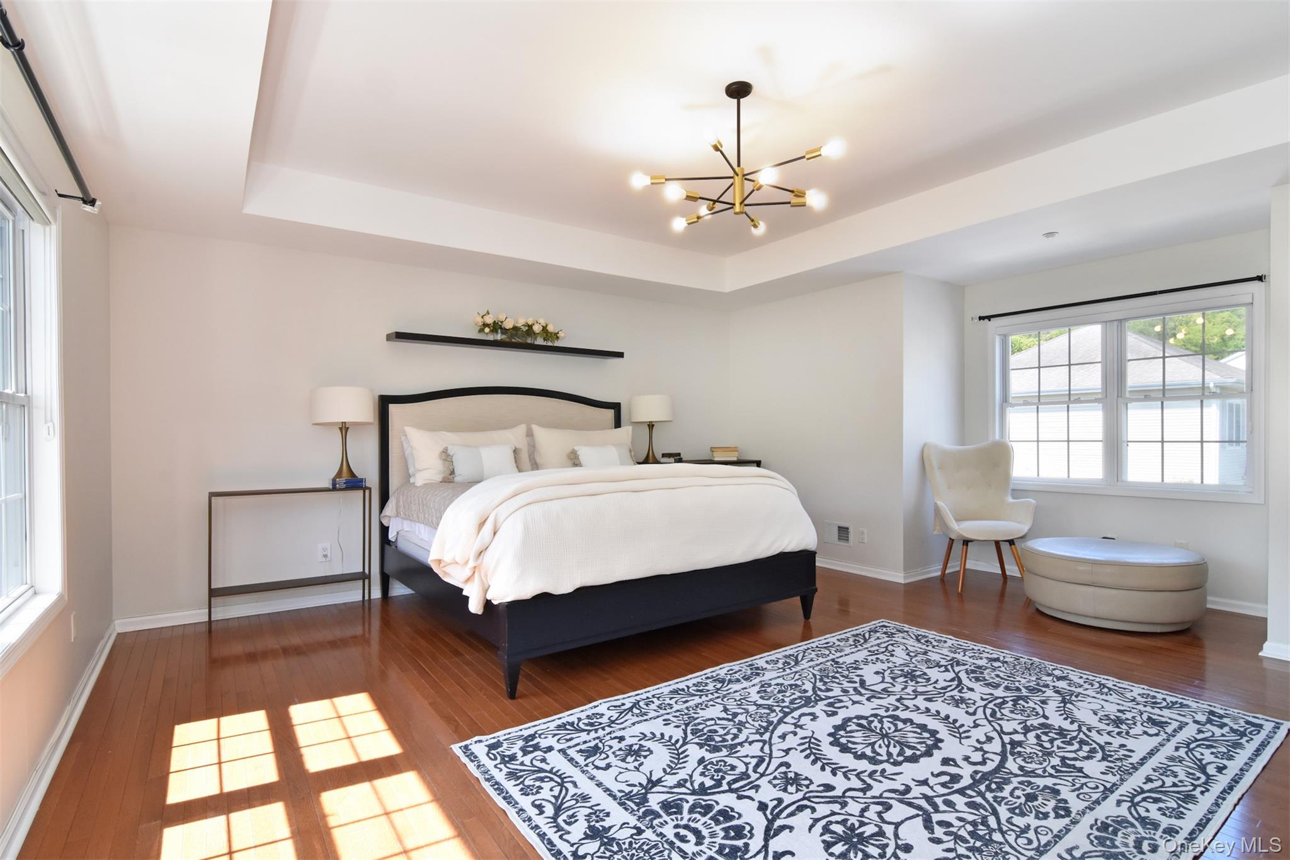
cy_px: 430
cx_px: 645
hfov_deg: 95.0
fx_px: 591
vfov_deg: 72.0
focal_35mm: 16
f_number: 11
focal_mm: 11
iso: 640
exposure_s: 1/30
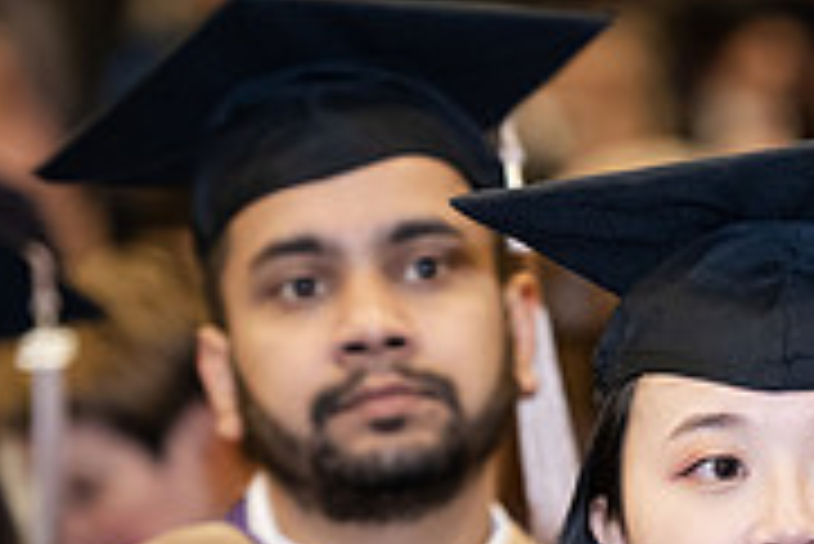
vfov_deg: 3.1
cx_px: 881
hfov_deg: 4.6
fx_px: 10160
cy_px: 686
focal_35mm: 449
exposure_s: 1/200
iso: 2000
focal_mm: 140
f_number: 3.2
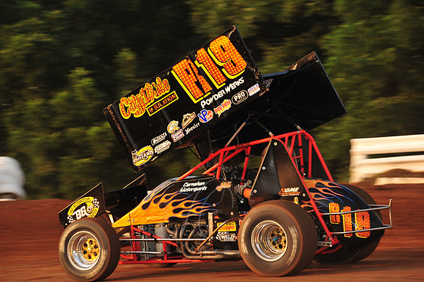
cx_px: 209
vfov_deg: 7.1
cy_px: 138
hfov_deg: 10.6
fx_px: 2283
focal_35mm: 194
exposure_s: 1/320
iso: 640
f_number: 9
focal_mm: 185
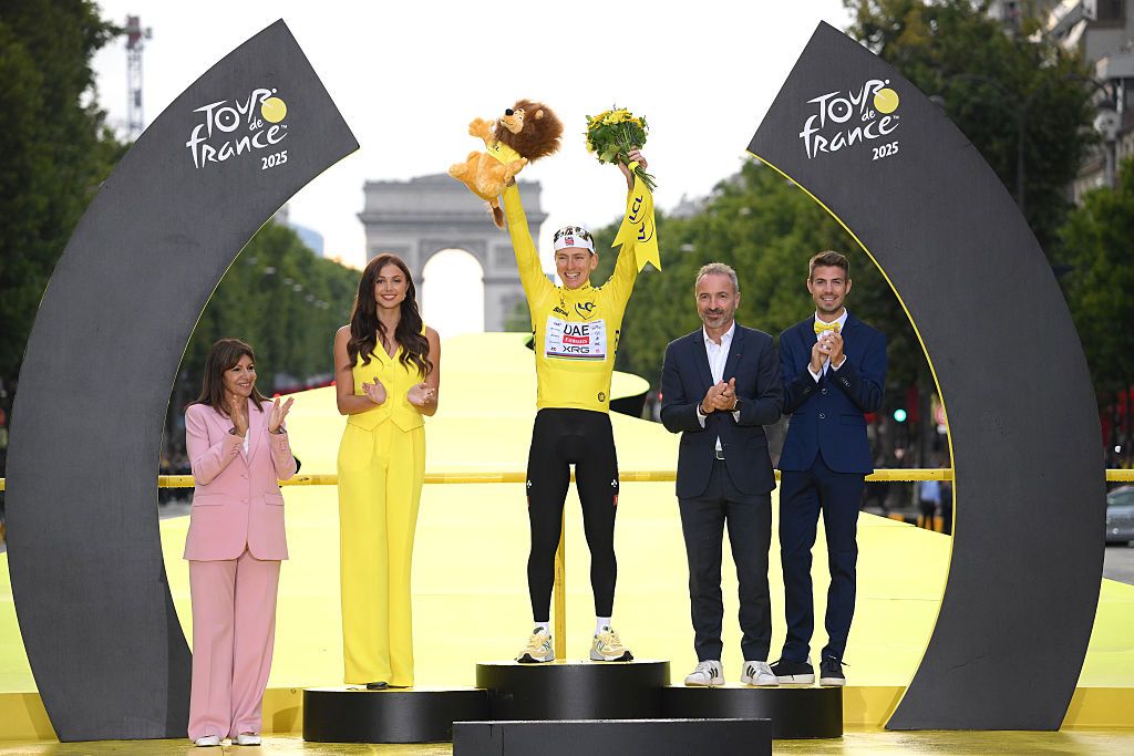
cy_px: 378
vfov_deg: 8.3
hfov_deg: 12.5
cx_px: 567
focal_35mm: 165
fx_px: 5198
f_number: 4.8
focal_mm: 165
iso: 2000
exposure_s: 1/800
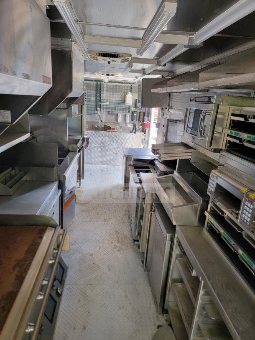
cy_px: 170
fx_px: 236
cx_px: 128
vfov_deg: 71.6
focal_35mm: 24
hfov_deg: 56.8
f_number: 1.8
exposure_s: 1/120
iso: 200
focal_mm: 6.7
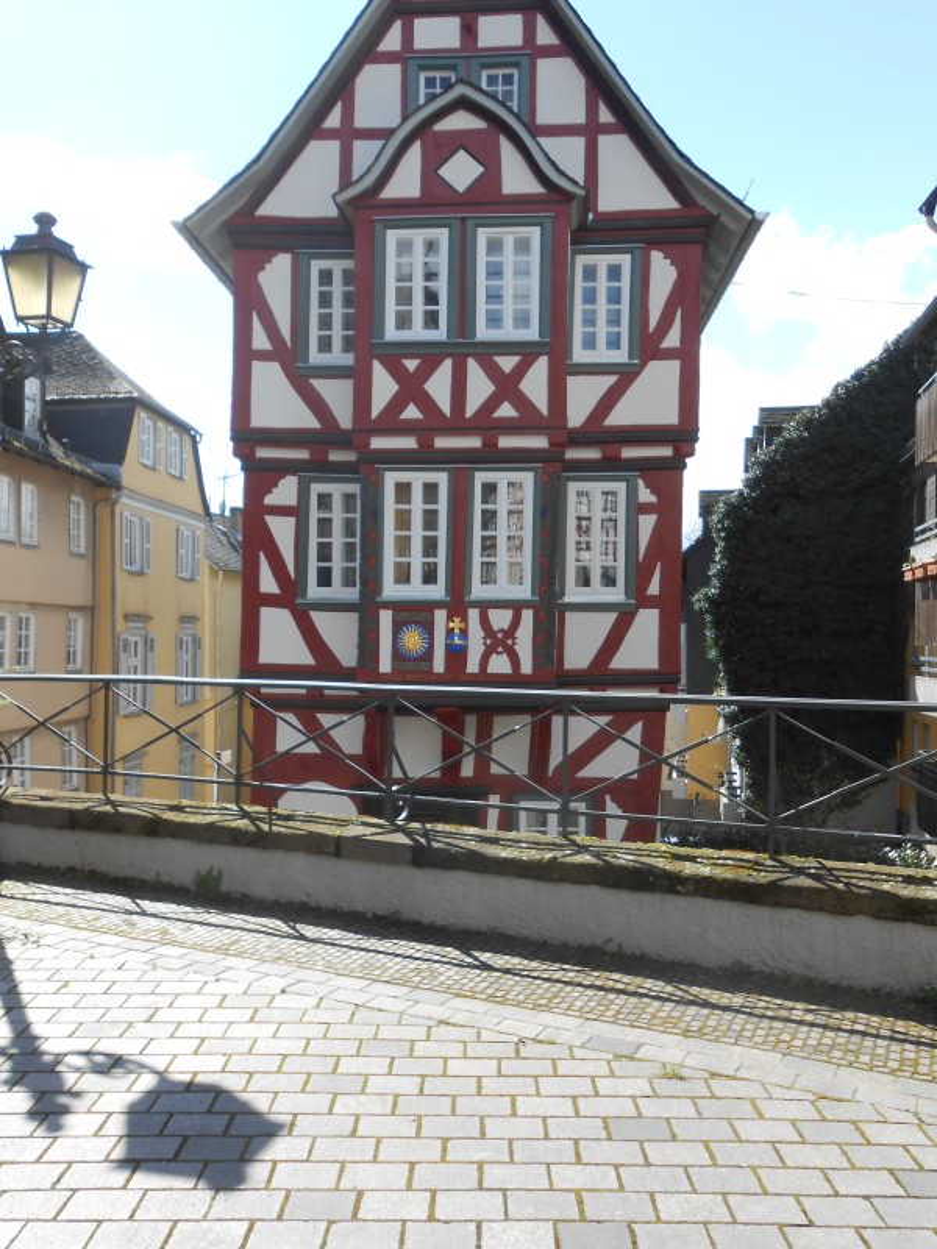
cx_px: 468
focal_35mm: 30
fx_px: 1083
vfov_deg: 60.0
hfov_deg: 46.8
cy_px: 624
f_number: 3.8
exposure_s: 1/400
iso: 80
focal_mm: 5.3
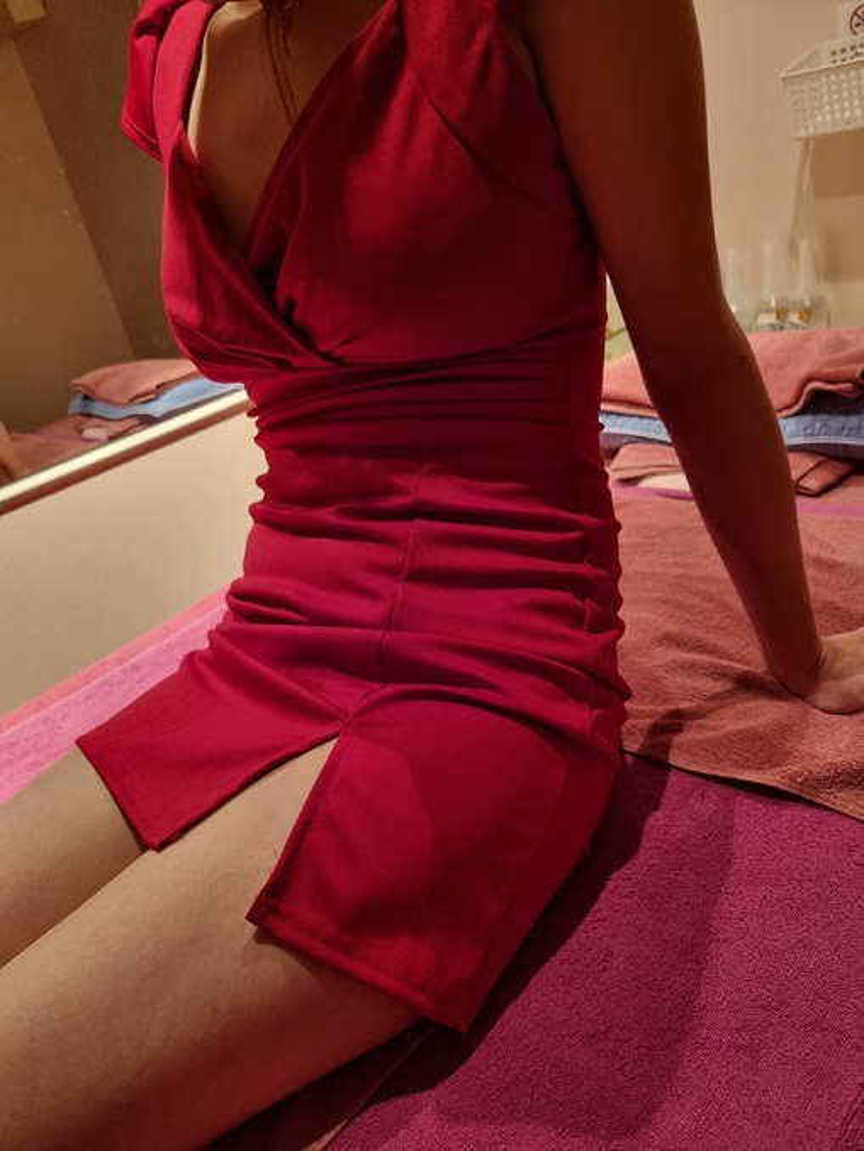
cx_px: 432
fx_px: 865
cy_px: 576
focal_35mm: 26
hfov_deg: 53.1
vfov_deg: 67.3
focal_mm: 5.4
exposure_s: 1/24
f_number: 1.8
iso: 500
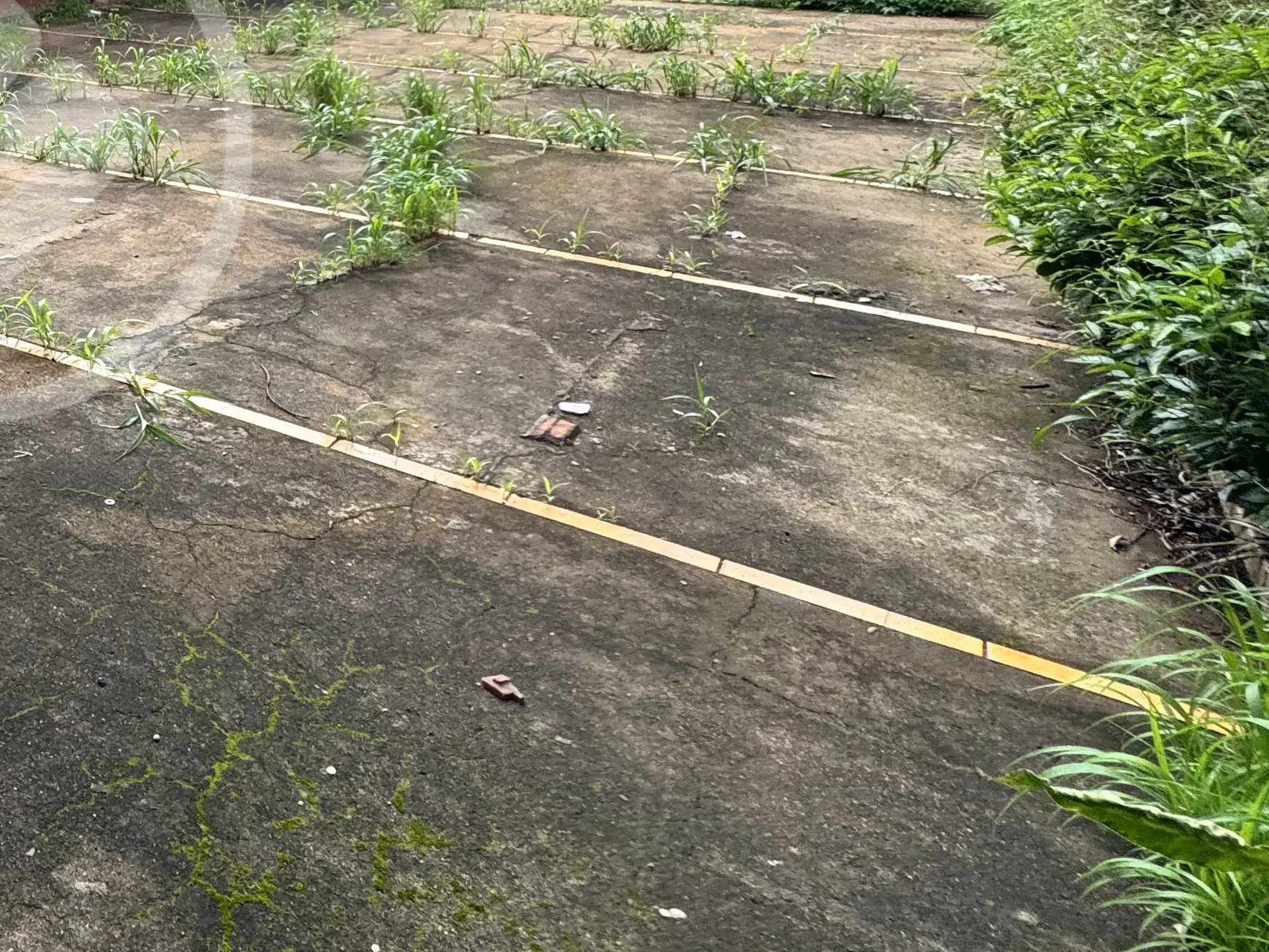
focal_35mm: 32
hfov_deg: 46.4
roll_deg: -1.1
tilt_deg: -14.5
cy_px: 139
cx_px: -31
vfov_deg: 41.5
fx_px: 1173
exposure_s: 1/99
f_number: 2.2
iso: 64
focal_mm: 2.22
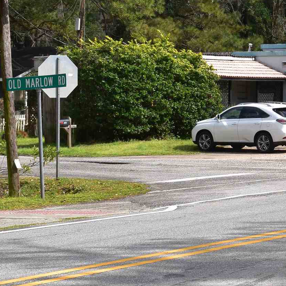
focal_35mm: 160
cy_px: 80
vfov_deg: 10.9
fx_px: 1496
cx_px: 459
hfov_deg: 10.5
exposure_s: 1/500
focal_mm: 34
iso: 360
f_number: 11
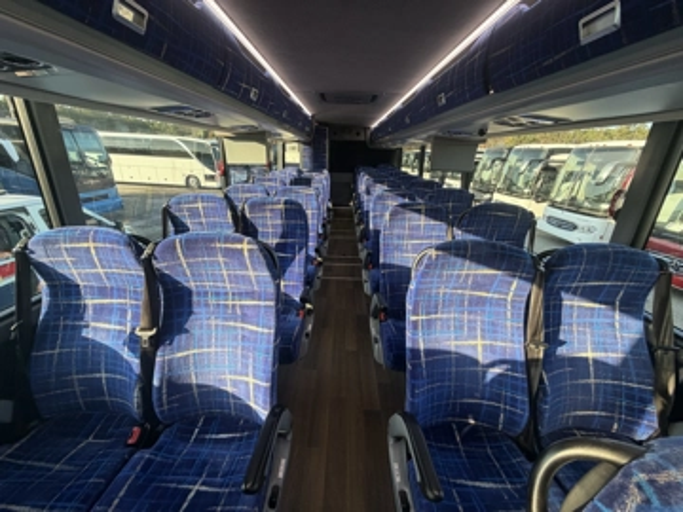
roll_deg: -2.9
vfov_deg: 85.7
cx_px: 342
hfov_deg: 102.1
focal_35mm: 14
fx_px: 276
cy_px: 256
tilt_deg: -21.0
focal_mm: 2.22
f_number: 2.2
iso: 200
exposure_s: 1/121
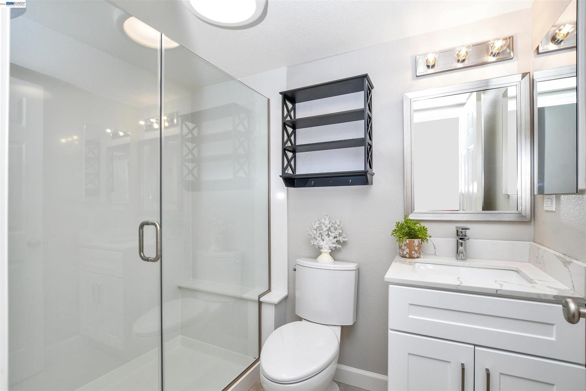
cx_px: 293
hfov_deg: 100.4
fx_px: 244
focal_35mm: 15
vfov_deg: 77.3
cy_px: 196
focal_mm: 10
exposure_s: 1/40
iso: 200
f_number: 6.3
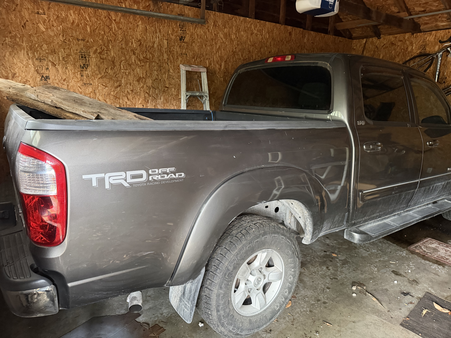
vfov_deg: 56.8
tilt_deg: -12.7
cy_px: 169
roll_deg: -1.9
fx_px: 313
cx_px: 226
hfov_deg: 71.6
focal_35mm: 24
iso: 800
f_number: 1.78
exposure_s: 1/40
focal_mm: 6.76
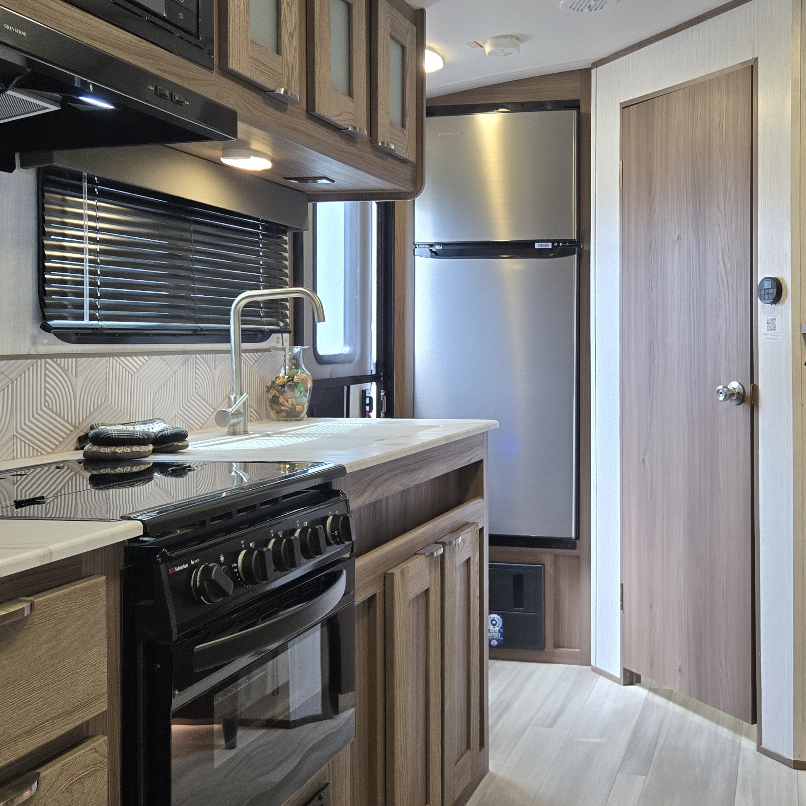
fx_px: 1027
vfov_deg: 42.8
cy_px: 353
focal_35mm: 39
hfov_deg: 42.3
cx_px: 535
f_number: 1.8
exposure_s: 1/180
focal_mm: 5.4
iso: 250
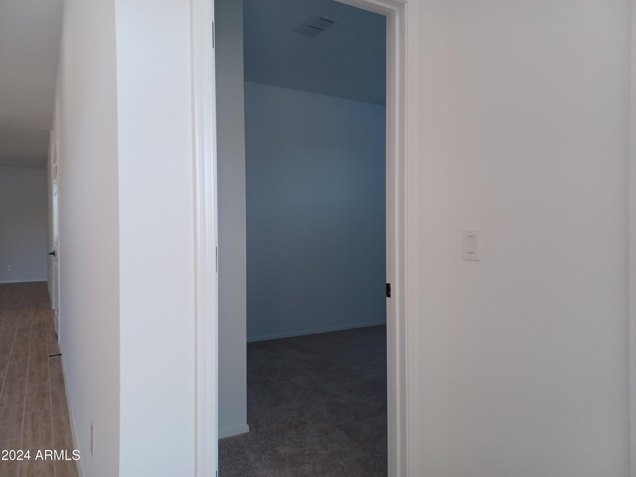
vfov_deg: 54.9
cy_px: 238
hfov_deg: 69.4
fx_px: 459
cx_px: 318
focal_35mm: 25
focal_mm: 4.6
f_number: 1.8
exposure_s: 1/50
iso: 100
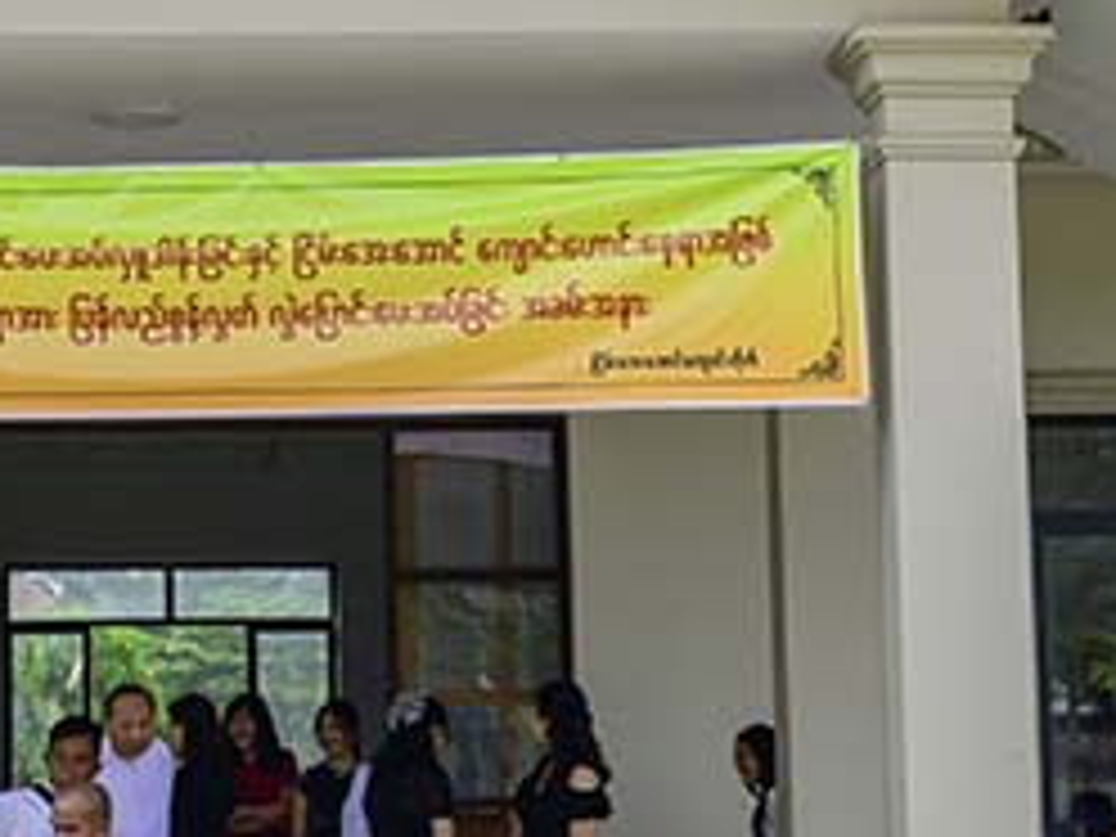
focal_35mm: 93
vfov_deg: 15.9
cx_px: 162
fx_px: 2998
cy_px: 346
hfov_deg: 20.7
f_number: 11
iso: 400
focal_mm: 25
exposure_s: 1/320
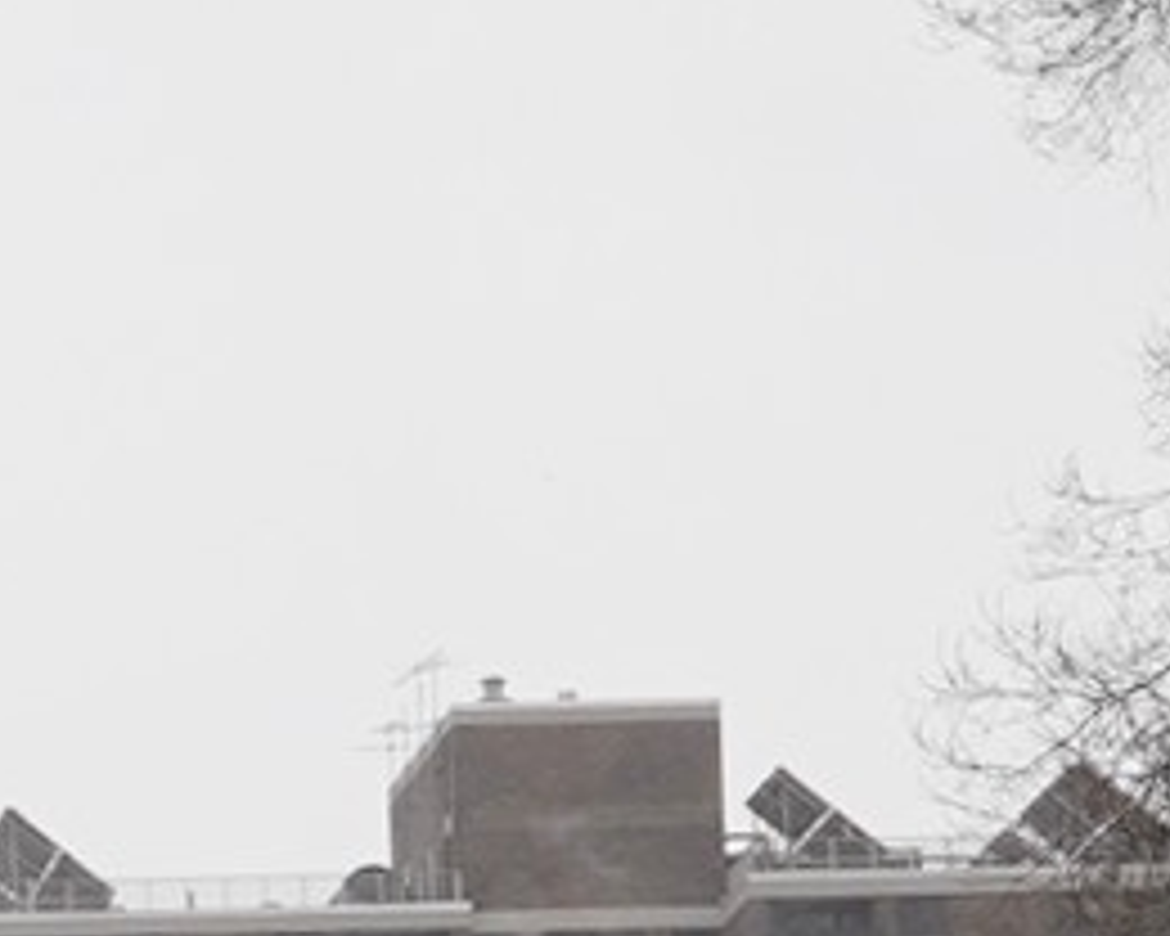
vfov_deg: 6.4
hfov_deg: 7.9
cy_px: 2331
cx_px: -1422
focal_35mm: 231
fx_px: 7999
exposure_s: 1/125
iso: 320
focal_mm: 32
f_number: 10
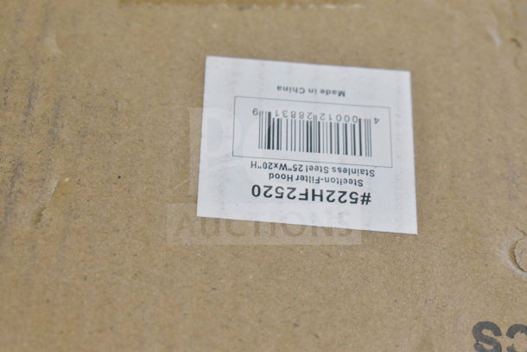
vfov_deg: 16.6
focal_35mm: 82
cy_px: 176
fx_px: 1208
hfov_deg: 24.6
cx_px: 264
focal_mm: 55
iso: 2500
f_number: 5.6
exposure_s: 1/100
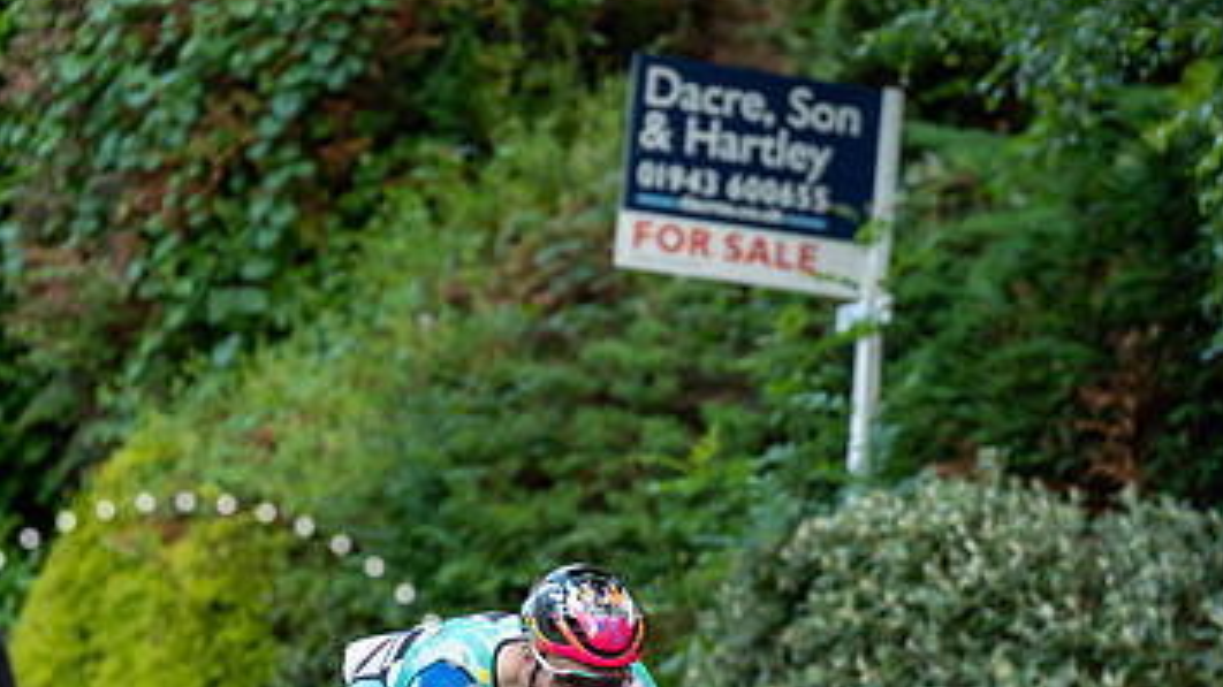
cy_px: 640
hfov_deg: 9.1
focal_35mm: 237
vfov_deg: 5.1
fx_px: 7685
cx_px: 722
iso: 2500
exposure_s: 1/1000
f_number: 2.8
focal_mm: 138
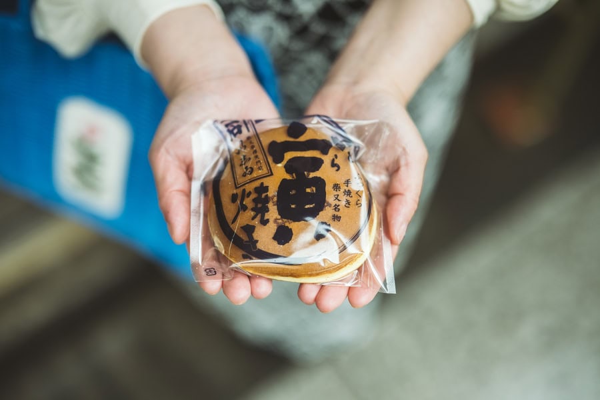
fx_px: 833
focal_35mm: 50
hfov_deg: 39.6
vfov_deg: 27.0
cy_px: 200
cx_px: 300
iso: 400
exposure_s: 1/5000
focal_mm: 50
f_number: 1.4
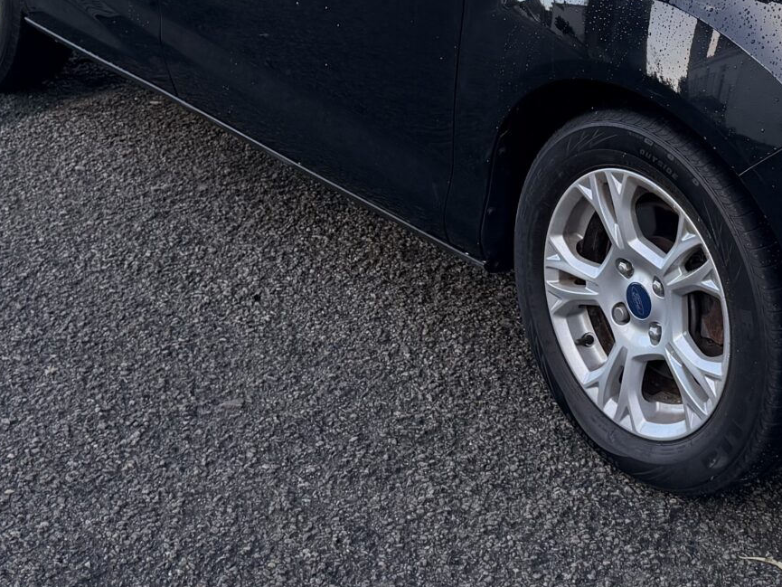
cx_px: 656
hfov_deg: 26.7
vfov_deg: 19.9
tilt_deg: -14.0
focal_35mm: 71
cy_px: -38
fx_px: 1604
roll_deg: +0.2
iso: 100
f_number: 1.78
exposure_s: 1/1106
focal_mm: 6.76
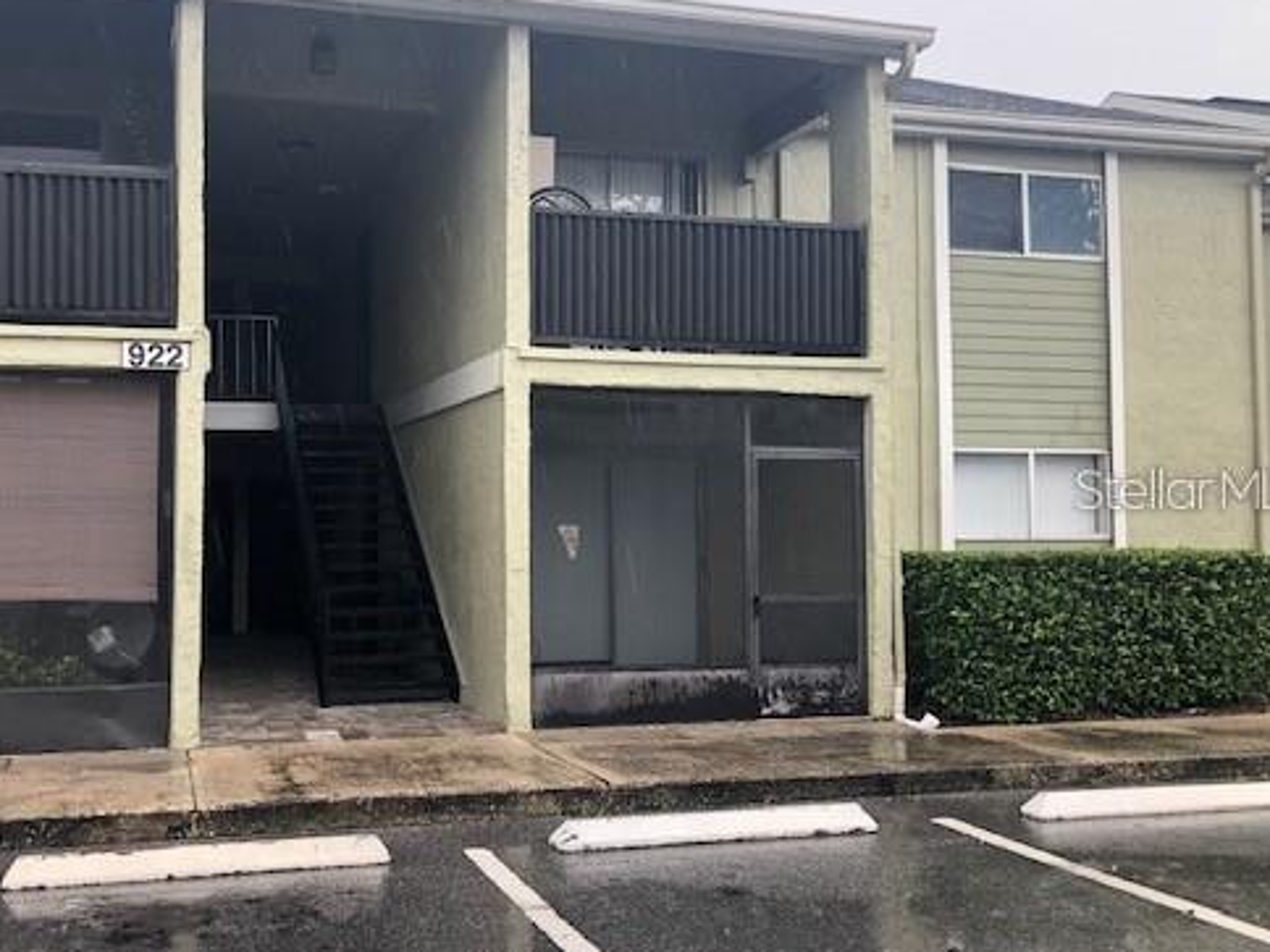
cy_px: 488
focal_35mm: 37
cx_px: 483
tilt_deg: +3.0
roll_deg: +0.7
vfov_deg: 38.7
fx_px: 1357
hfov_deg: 49.7
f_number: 1.8
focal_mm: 3.99
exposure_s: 1/208
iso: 20
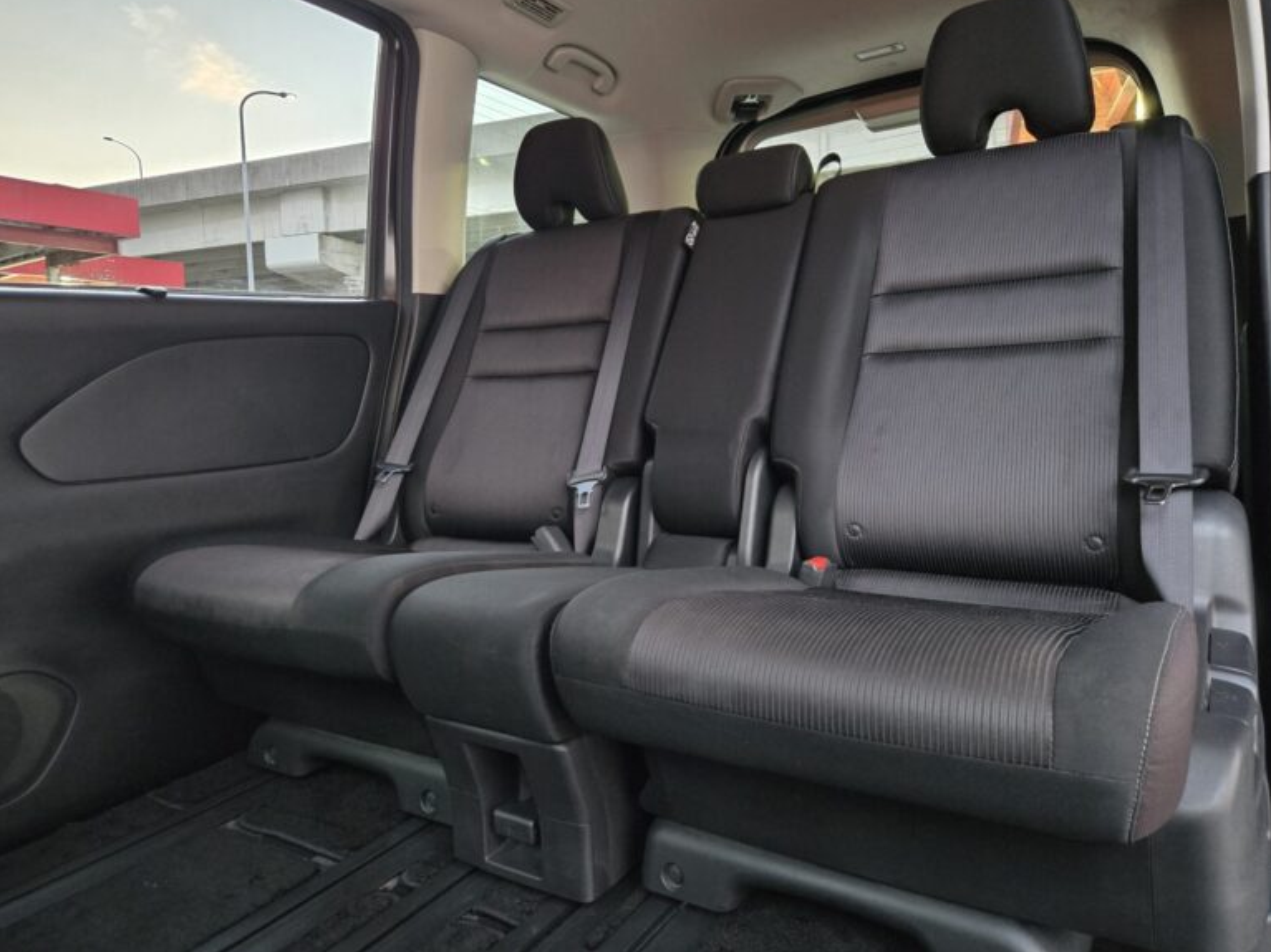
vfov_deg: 56.8
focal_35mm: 24
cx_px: 631
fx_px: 881
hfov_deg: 71.6
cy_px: 459
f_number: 1.8
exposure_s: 1/15
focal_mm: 5.4
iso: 2000
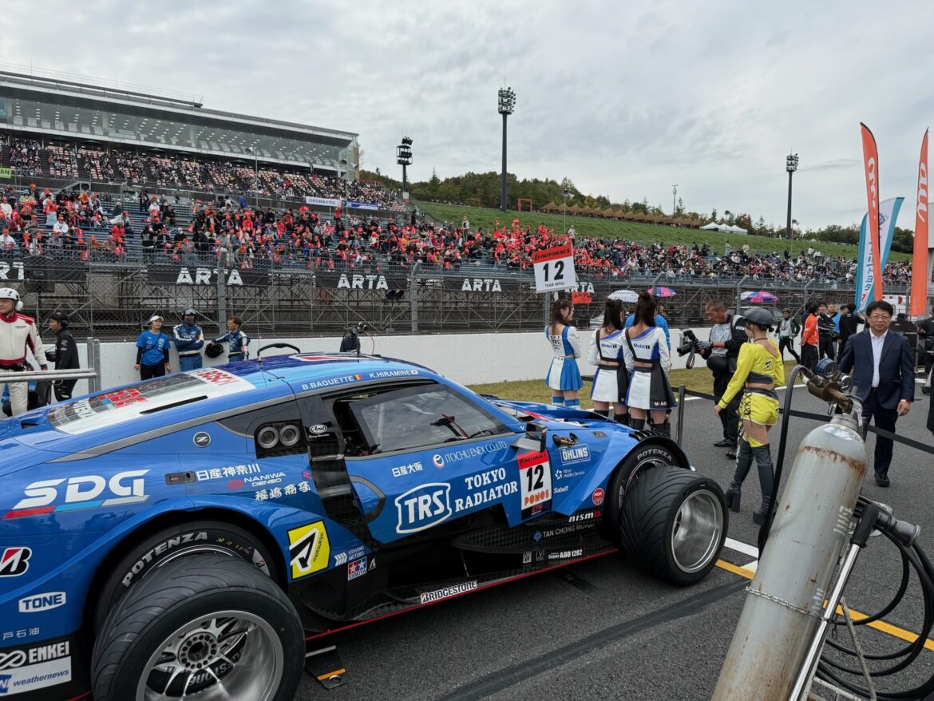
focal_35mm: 24
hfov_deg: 71.6
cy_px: 350
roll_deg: -0.5
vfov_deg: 56.8
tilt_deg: -3.9
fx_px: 648
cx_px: 467
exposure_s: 1/2232
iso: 100
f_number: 1.78
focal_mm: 6.76
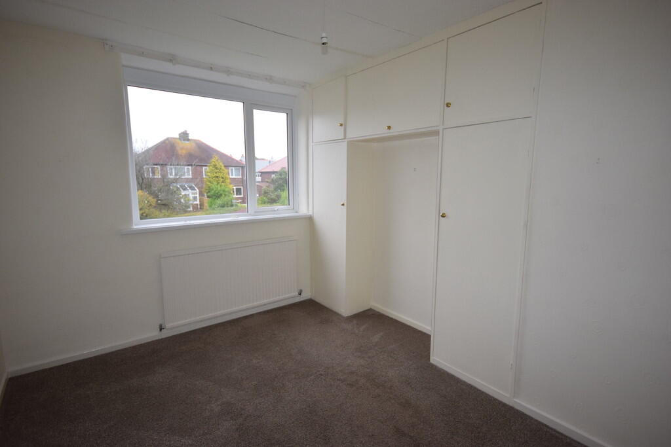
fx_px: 322
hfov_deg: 92.4
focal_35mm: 17
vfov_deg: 69.7
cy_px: 224
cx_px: 336
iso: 800
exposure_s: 1/100
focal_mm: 11.5
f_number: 5
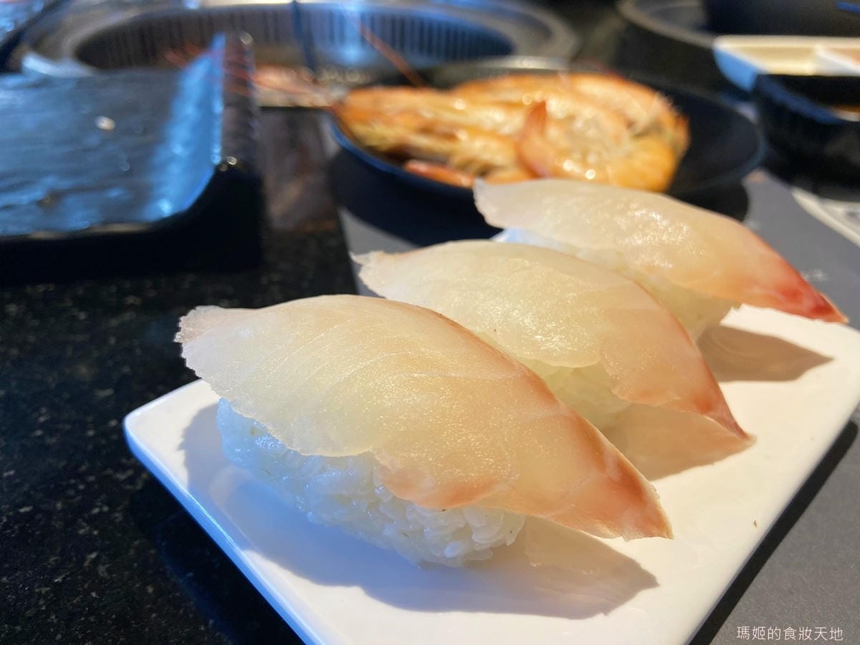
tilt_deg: -33.2
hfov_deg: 67.3
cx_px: 430
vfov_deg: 53.1
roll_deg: -1.1
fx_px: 646
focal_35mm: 26
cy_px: 322
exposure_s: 1/60
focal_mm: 4.25
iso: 100
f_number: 1.8
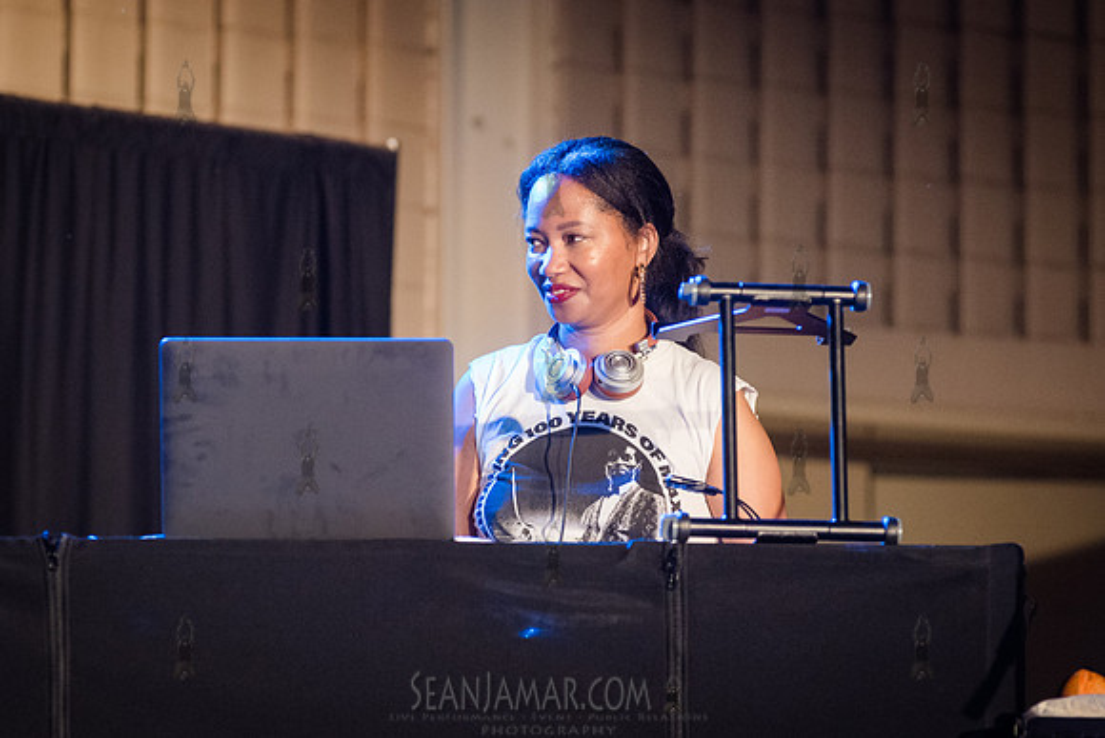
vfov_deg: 7.3
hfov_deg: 10.9
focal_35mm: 188
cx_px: 552
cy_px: 369
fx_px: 5767
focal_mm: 145
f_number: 4
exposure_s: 1/400
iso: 6400
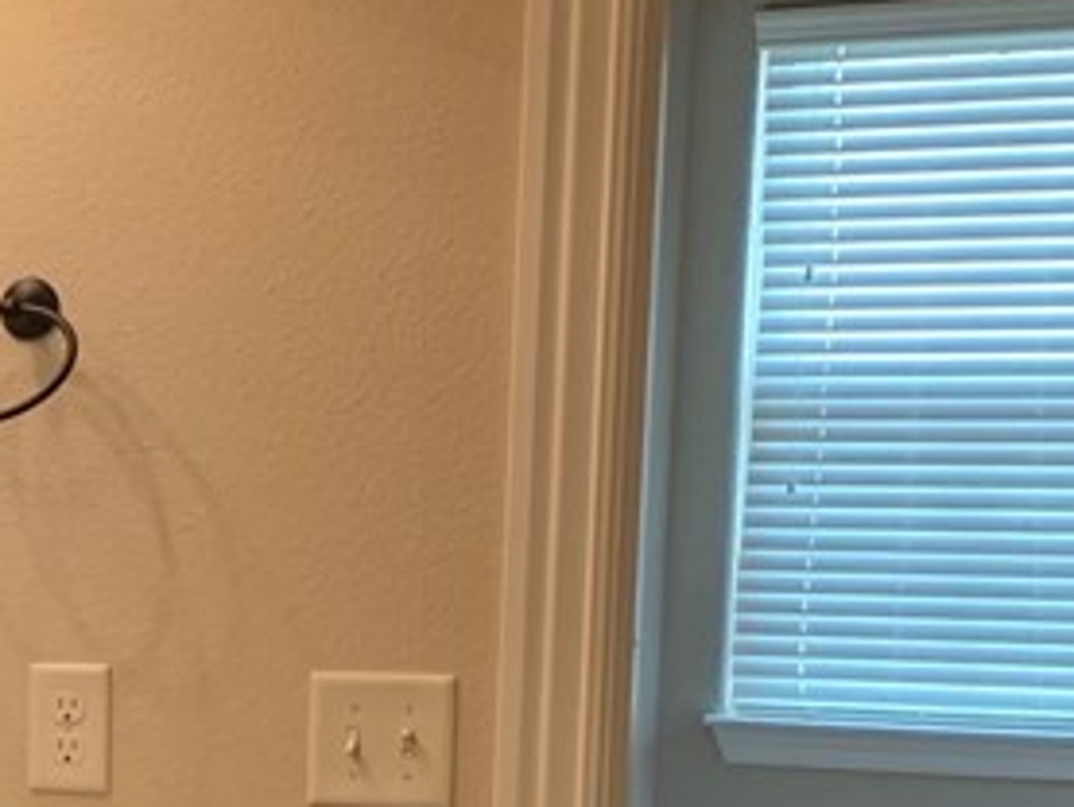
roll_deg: +0.6
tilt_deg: -9.2
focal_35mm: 96
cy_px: 850
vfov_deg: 15.1
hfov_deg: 17.9
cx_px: -601
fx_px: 2980
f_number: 1.8
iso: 100
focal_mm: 4.25
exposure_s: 1/60
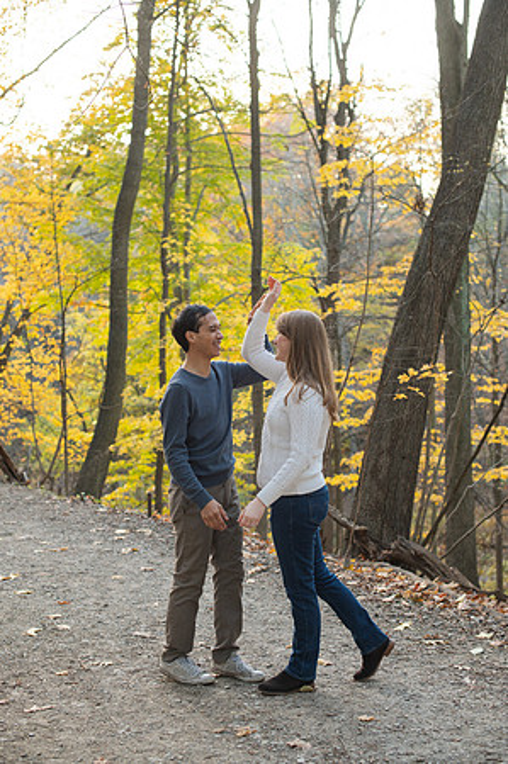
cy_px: 382
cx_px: 254
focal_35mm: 50
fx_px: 1061
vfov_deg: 39.6
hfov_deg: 26.9
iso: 1000
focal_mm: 50
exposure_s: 1/400
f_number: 3.5
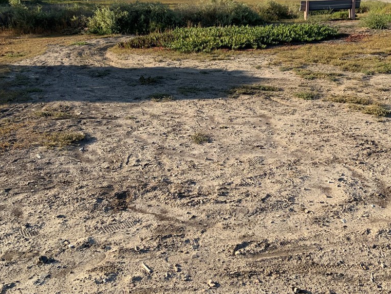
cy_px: 106
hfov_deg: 47.9
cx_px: 196
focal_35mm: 39
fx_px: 441
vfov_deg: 36.6
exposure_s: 1/1377
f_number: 1.8
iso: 16
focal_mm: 3
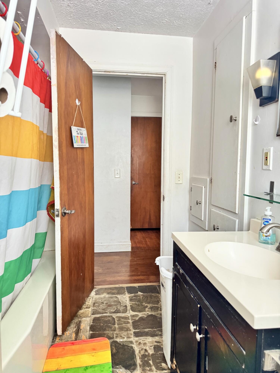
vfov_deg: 71.6
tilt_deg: -5.5
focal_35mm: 24
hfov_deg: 56.8
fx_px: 259
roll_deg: +0.2
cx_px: 140
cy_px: 186
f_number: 1.78
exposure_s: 1/60
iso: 500
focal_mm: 6.76
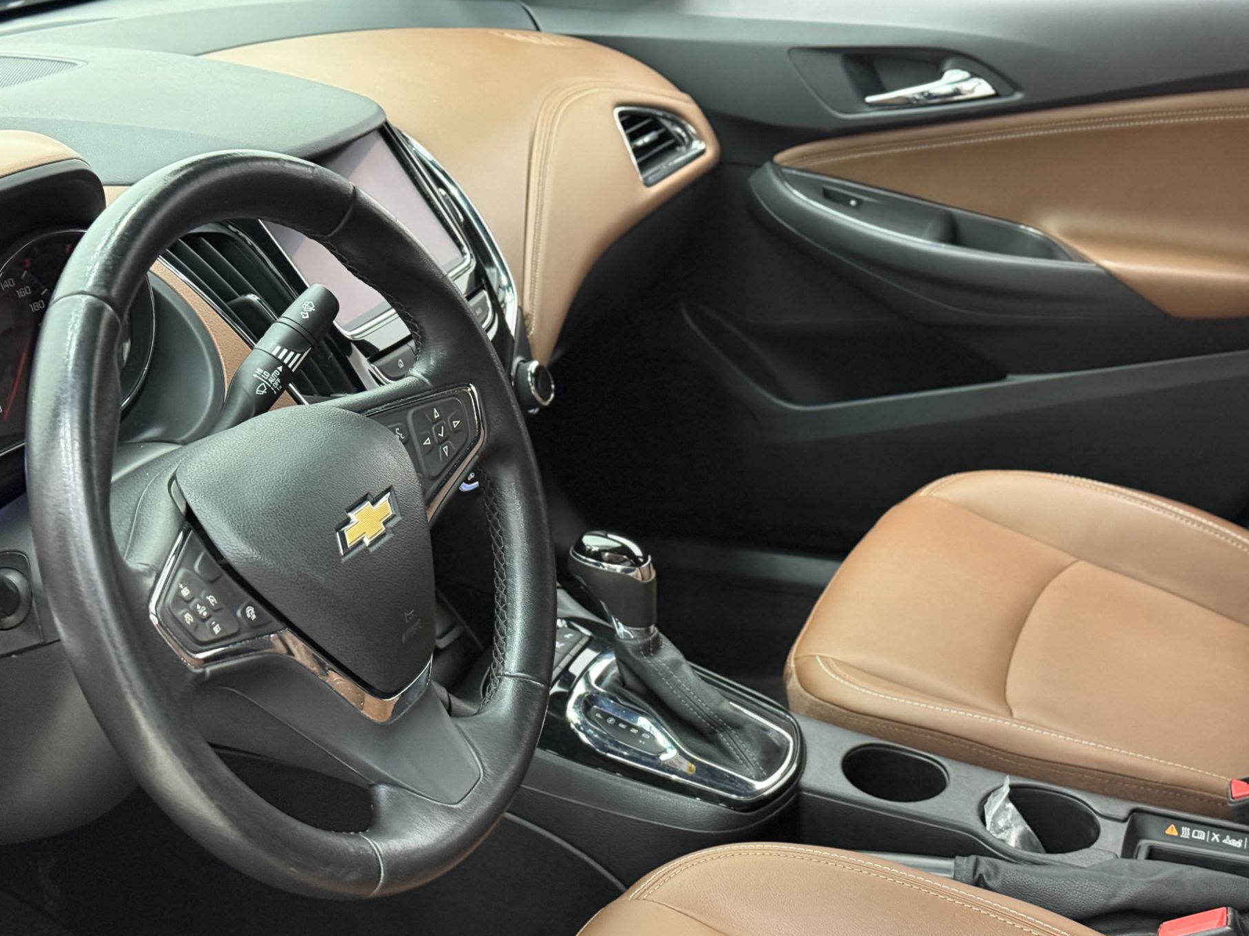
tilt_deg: -22.6
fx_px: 1840
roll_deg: +1.5
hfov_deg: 37.5
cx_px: 652
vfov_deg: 28.6
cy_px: 495
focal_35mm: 51
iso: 500
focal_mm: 6.76
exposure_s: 1/30
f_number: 1.78
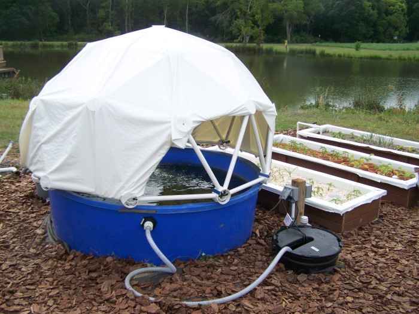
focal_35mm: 38
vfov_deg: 37.7
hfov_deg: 49.0
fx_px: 460
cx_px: 210
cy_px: 157
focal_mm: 6.3
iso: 64
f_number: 2.8
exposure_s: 1/400
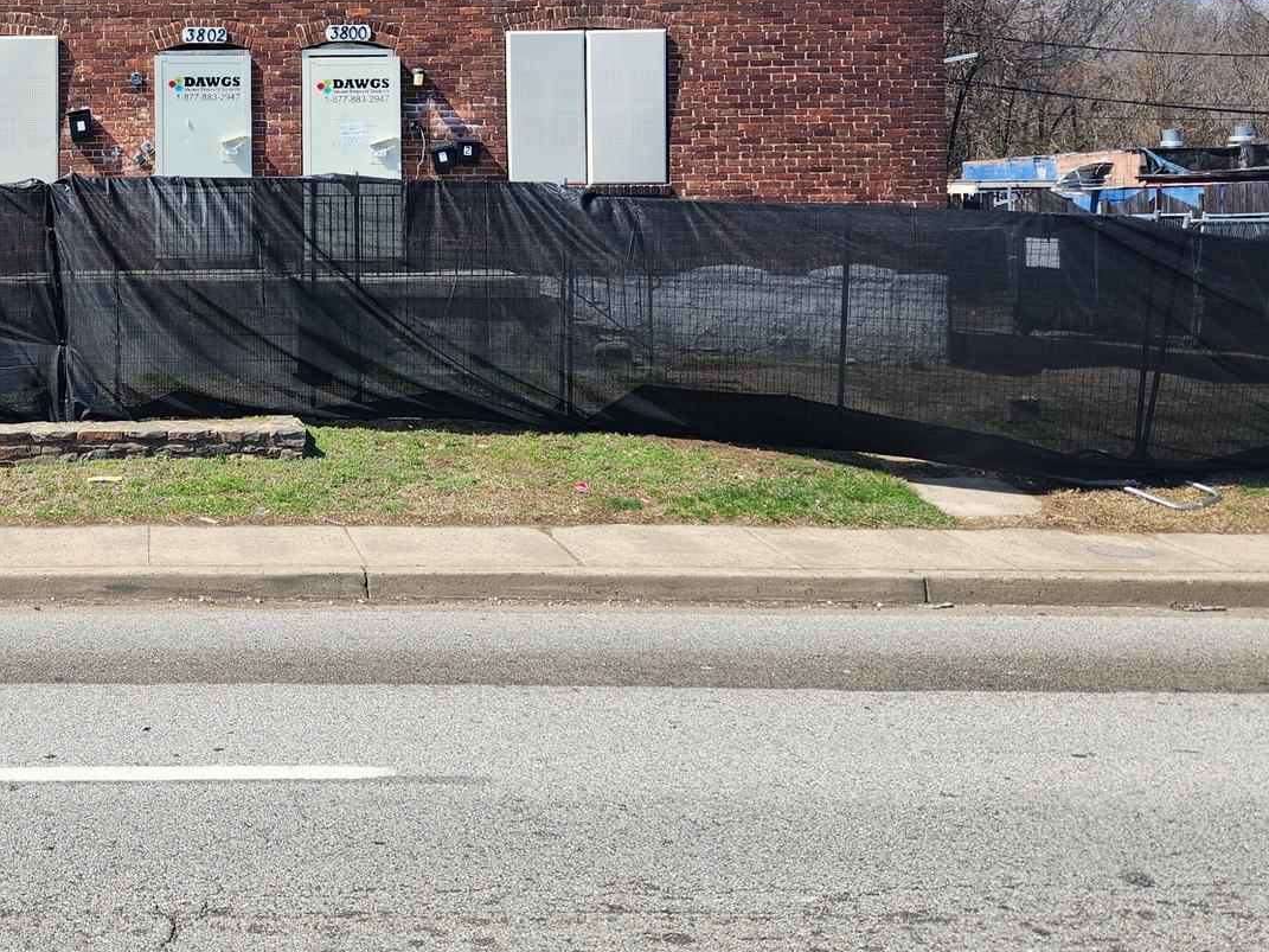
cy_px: 117
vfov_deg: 31.5
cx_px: 150
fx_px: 1613
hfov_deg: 40.1
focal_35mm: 44
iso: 20
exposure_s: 1/1304
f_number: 1.8
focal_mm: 5.4
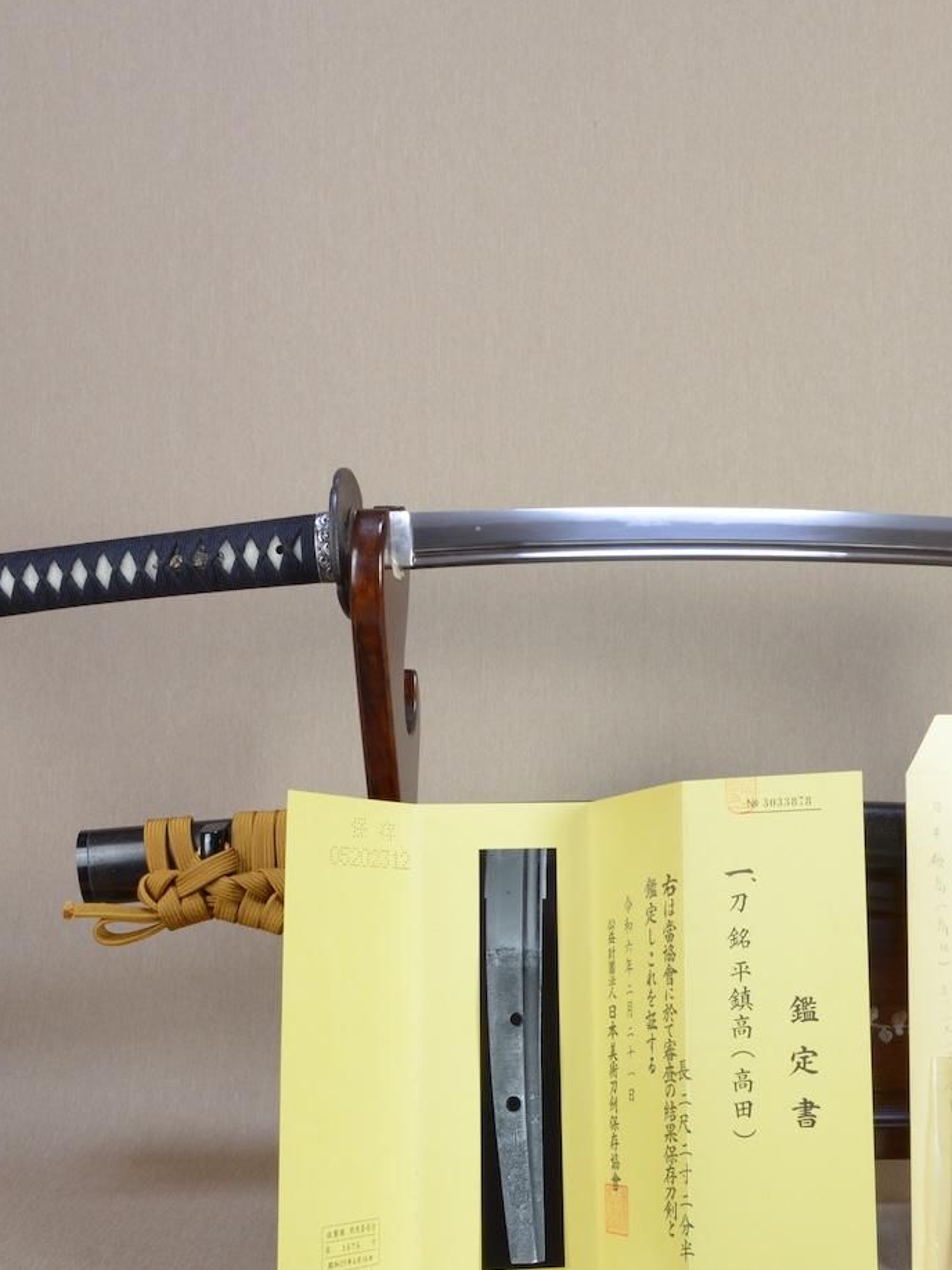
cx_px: 778
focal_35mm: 44
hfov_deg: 31.9
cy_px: 627
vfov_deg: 42.9
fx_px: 1613
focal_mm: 20
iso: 400
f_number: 11
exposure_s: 1/2
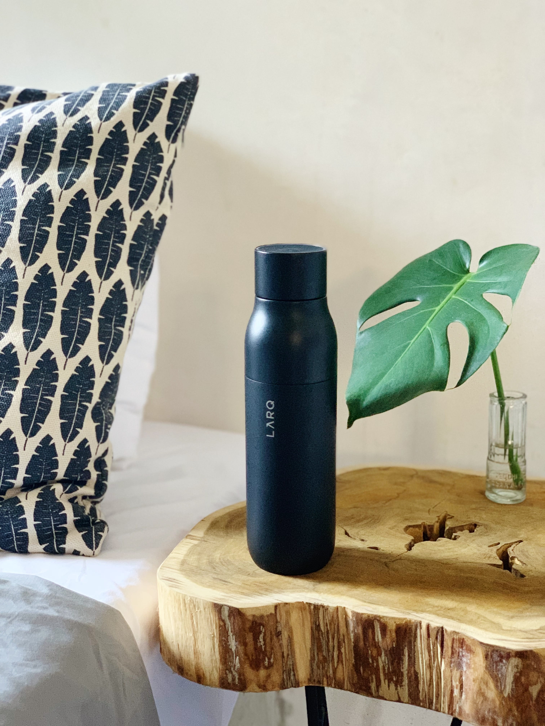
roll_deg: +0.4
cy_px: 363
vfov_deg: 36.8
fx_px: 1092
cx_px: 272
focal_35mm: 52
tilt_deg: -12.3
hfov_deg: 28.0
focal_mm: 6
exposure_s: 1/60
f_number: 2.4
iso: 400
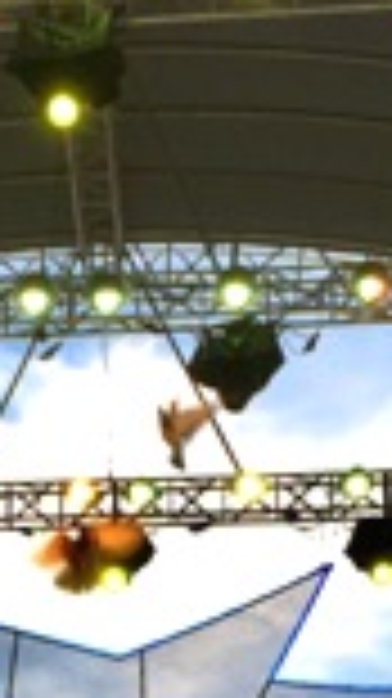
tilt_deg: +16.2
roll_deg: -2.1
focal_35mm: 122
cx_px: 0
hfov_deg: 9.8
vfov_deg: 16.9
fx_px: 2258
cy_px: 824
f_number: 2.2
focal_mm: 4.15
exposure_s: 1/100
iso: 40
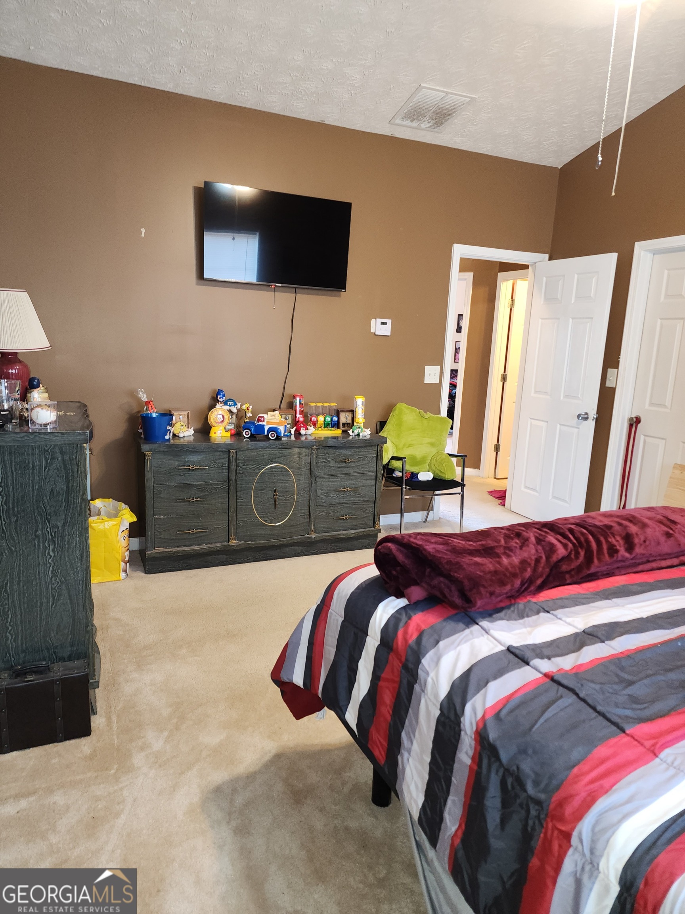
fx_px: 607
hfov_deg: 58.9
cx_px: 342
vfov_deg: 73.9
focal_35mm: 23
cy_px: 457
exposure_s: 1/12
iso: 125
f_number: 1.8
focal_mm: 6.4
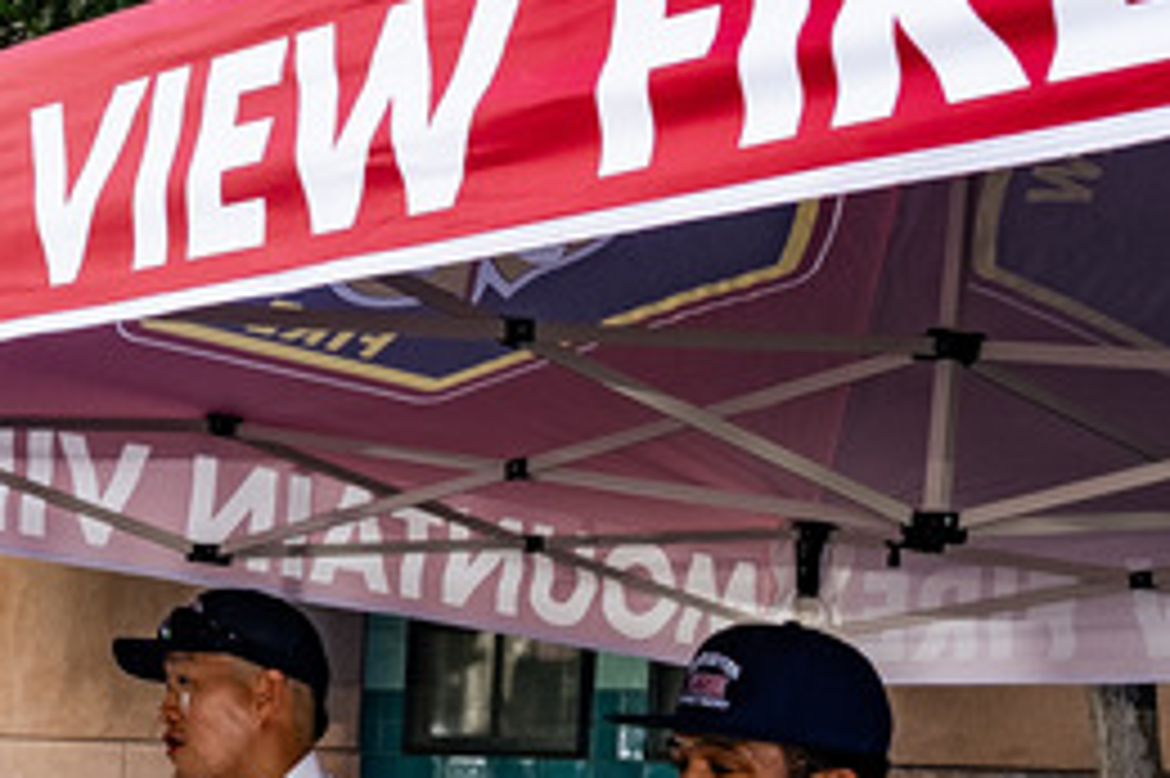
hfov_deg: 22.8
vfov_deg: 16.1
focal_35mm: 83
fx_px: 2696
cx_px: -173
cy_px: 765
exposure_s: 1/160
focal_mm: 24
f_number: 4
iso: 200
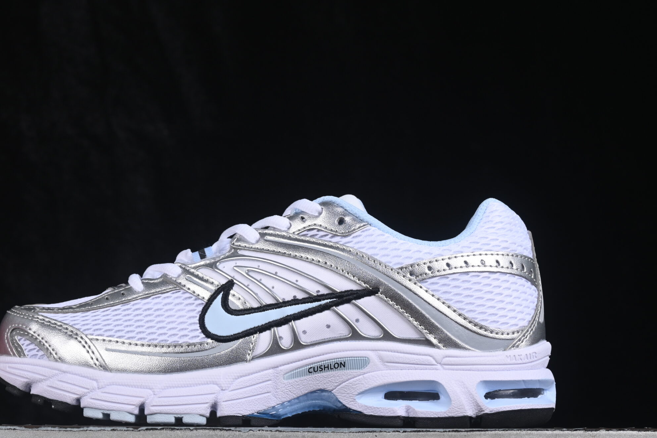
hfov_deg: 21.0
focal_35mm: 97
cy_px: 252
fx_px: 1770
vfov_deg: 14.1
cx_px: 286
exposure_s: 1/80
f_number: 8
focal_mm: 50
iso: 160
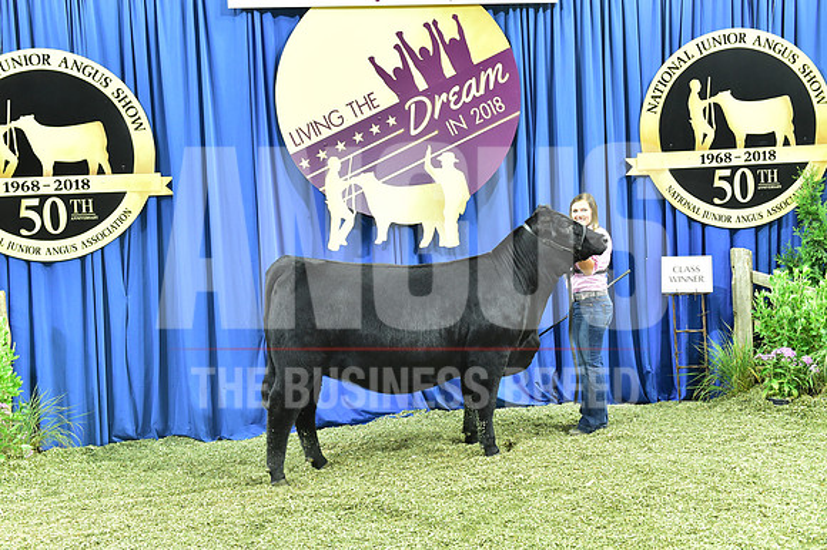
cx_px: 414
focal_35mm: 42
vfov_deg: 31.9
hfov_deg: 46.4
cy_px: 275
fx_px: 964
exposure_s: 1/160
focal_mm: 42
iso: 3200
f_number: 5
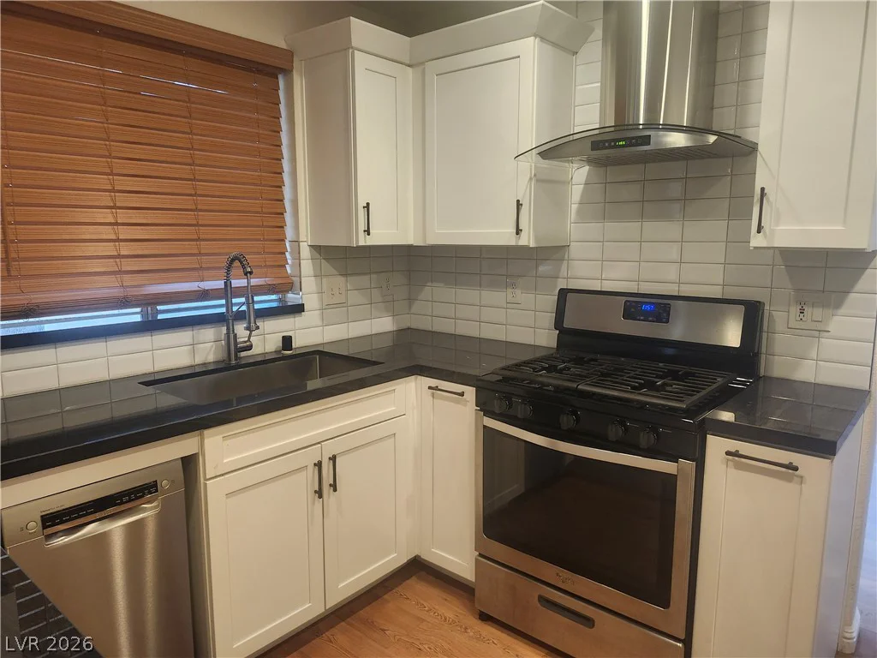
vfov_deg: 58.9
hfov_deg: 73.9
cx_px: 438
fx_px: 583
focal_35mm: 23
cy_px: 329
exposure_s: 1/120
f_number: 1.8
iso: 500
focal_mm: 5.54
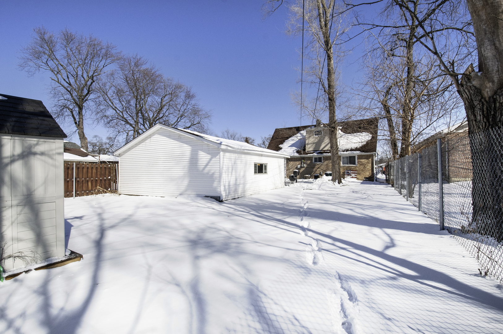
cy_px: 167
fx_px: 209
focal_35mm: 15
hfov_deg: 100.5
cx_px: 252
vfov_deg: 77.2
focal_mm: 10
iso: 640
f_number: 9
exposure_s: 1/2000
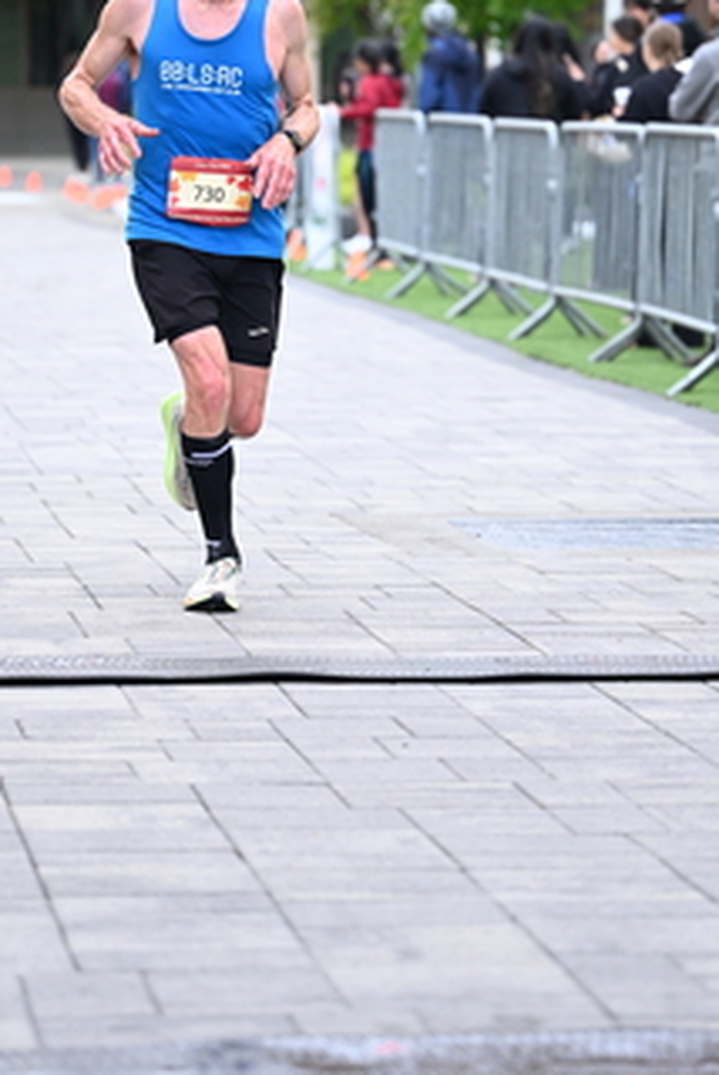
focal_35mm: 165
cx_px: 324
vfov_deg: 12.4
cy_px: 259
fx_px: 4932
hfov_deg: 8.3
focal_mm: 96
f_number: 2.8
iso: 1250
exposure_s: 1/1600
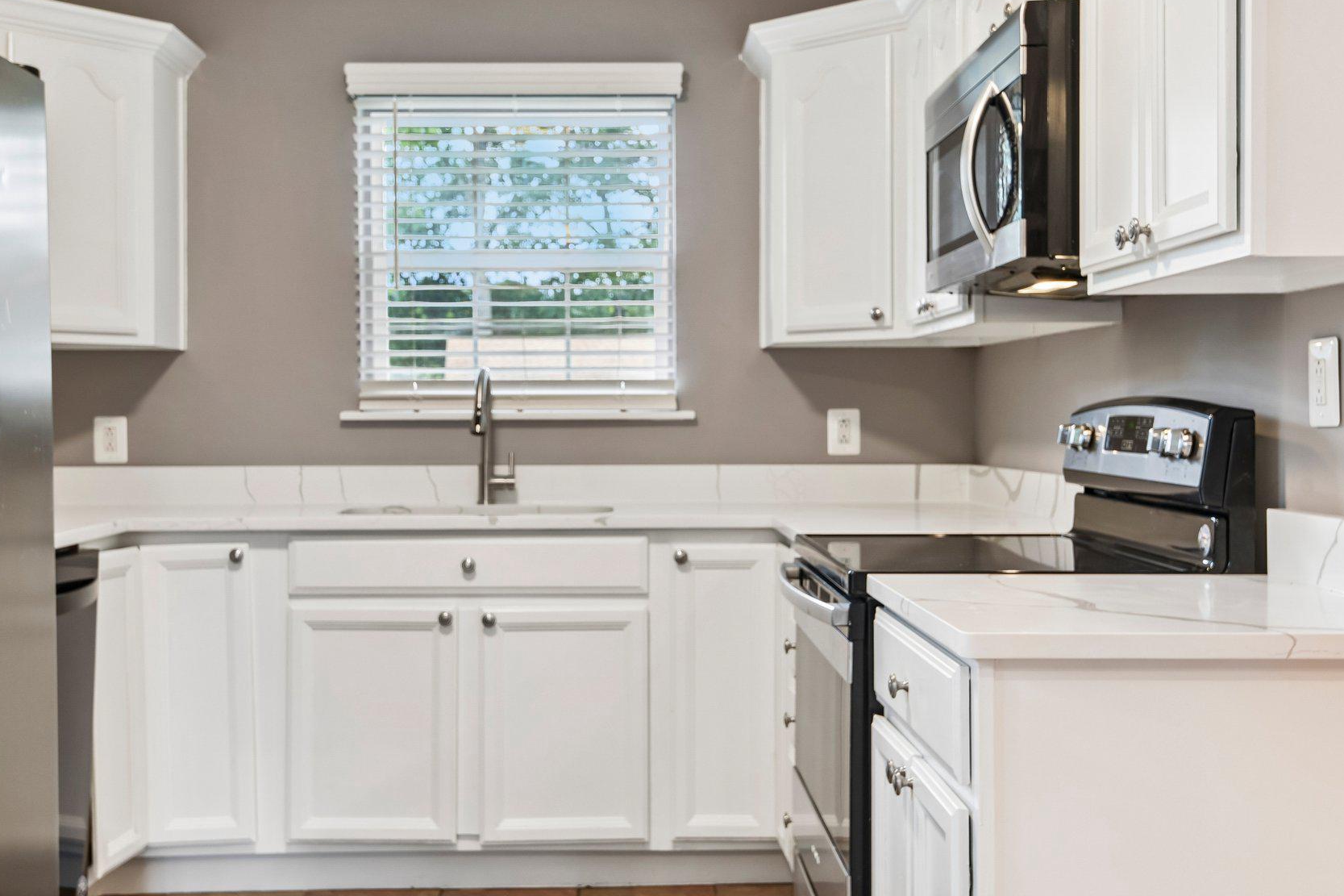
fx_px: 1605
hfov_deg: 45.4
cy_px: 414
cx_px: 651
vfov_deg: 31.2
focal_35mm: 43
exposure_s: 1/13
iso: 400
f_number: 8
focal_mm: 35
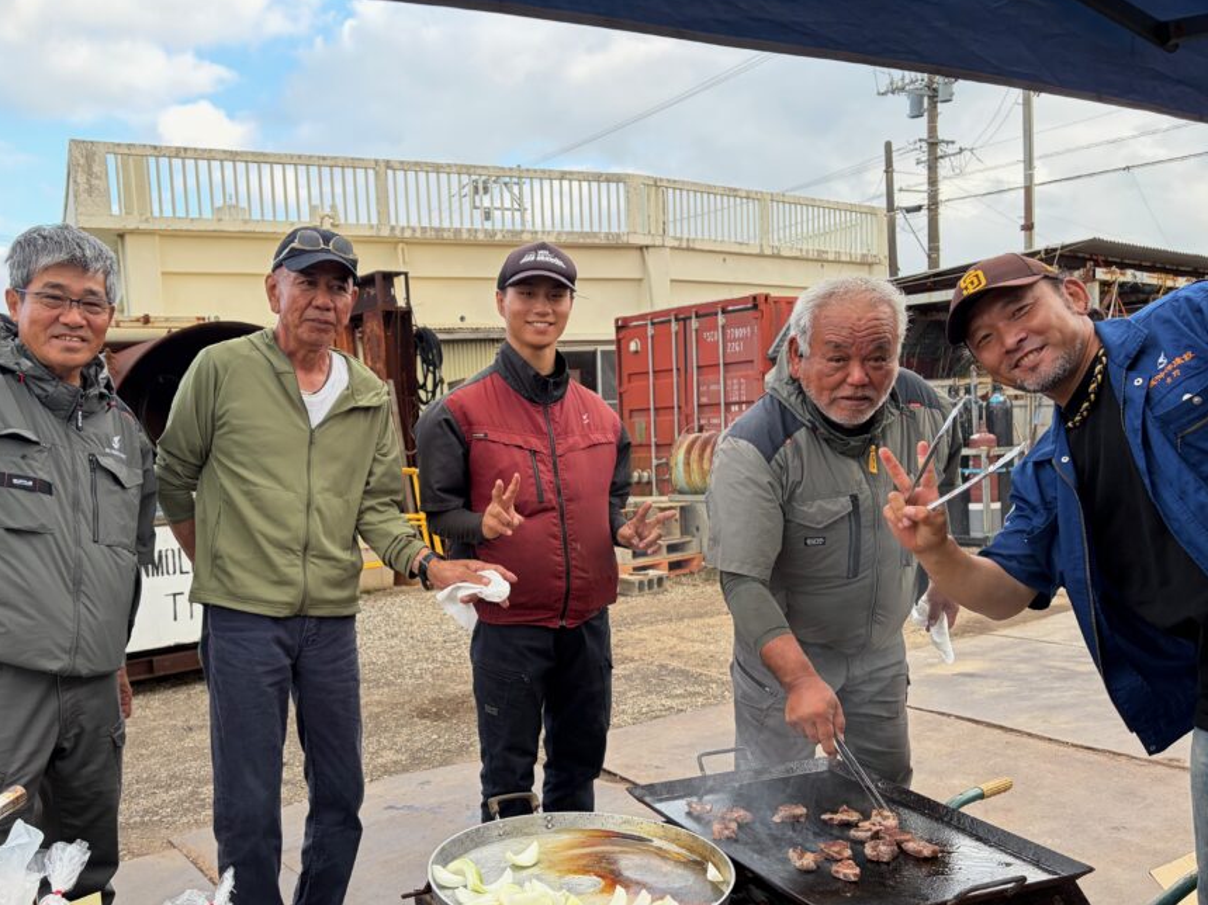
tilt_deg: -5.9
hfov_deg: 58.1
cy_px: 524
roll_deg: +3.2
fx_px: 1082
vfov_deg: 45.3
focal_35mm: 31
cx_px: 510
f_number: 1.6
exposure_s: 1/262
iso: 50
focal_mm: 5.96
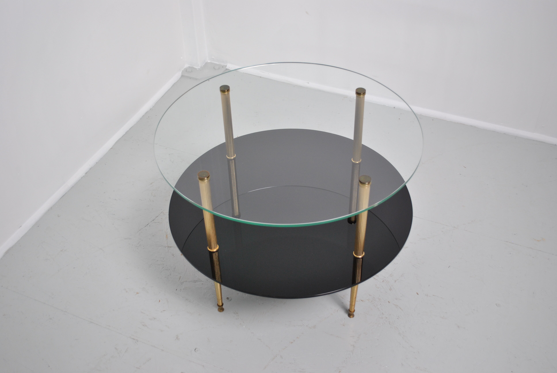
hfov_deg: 46.3
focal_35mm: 42
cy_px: 186
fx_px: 651
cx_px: 278
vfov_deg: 32.0
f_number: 4.5
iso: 250
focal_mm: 28
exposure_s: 1/30
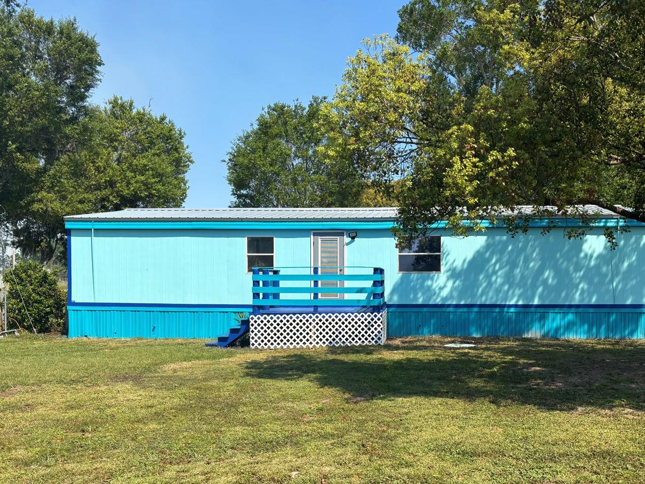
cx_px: 375
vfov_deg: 42.7
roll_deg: -0.1
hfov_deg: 55.1
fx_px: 615
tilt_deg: -0.9
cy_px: 290
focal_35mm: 33
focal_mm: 5.96
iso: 50
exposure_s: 1/2193
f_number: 1.6
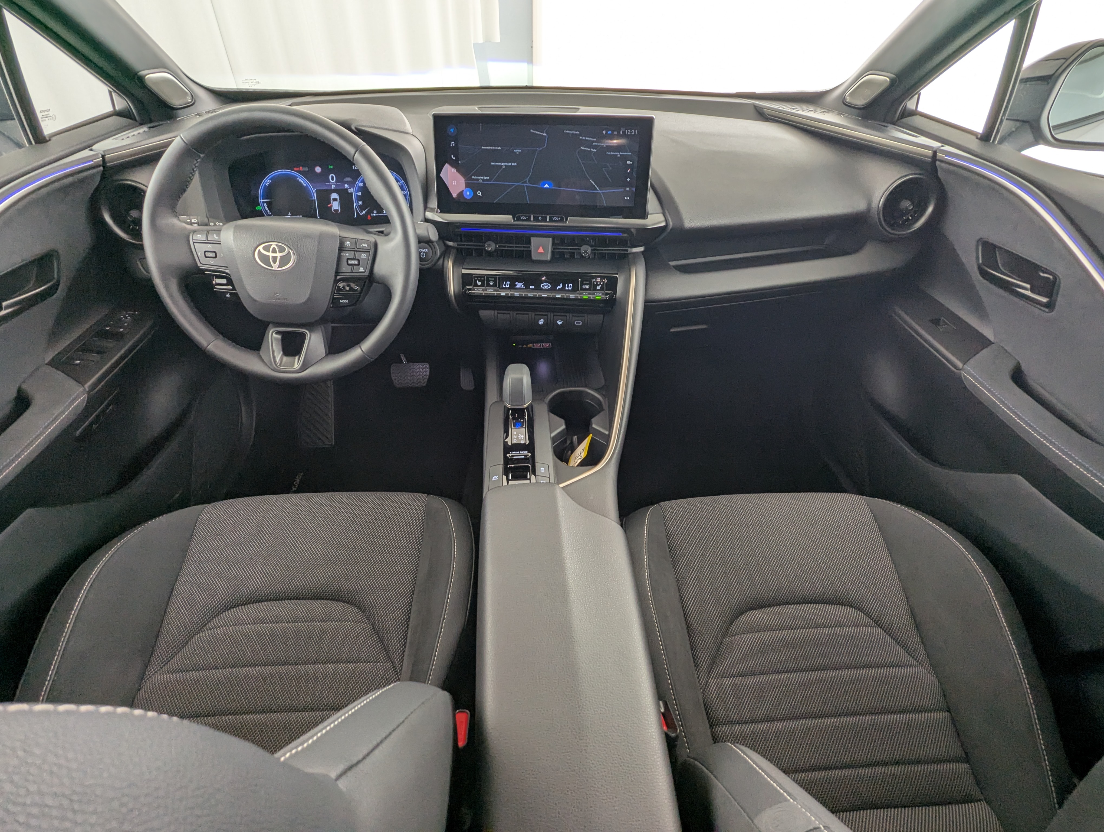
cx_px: 552
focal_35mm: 16
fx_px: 511
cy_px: 416
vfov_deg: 78.2
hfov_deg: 94.4
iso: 84
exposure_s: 1/37.9
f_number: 2.2
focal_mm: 2.35
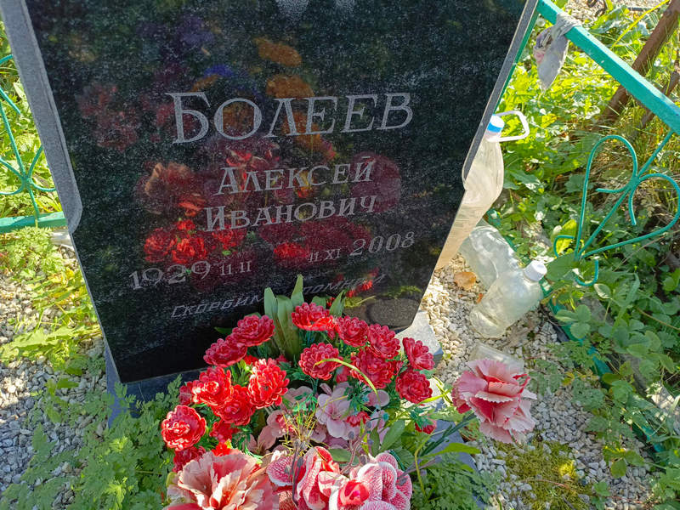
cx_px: 340
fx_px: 491
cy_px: 255
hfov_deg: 69.4
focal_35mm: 25
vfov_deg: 54.9
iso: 103
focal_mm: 4.76
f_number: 1.69
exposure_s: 1/204
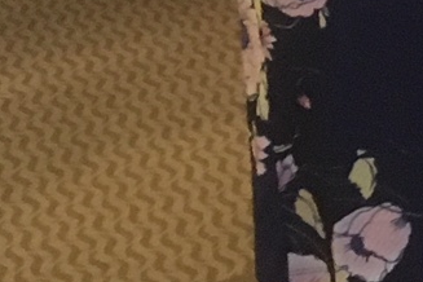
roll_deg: +1.1
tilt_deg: -8.3
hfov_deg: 9.0
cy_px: -441
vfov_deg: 6.9
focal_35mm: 186
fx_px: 2185
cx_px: 1257
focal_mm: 4.15
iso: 400
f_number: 2.2
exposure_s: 1/17
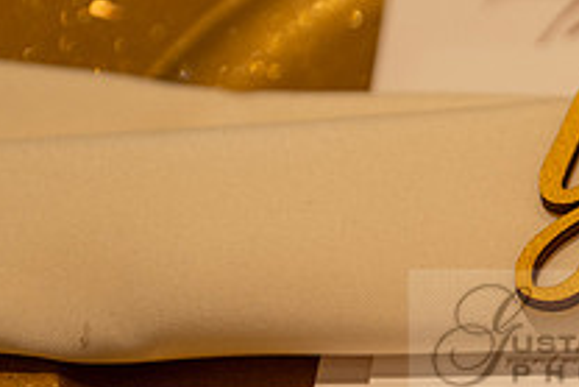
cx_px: 651
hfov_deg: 10.4
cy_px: 335
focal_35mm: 195
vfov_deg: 7.0
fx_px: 3138
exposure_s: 1/250
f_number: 2.8
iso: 400
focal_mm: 70
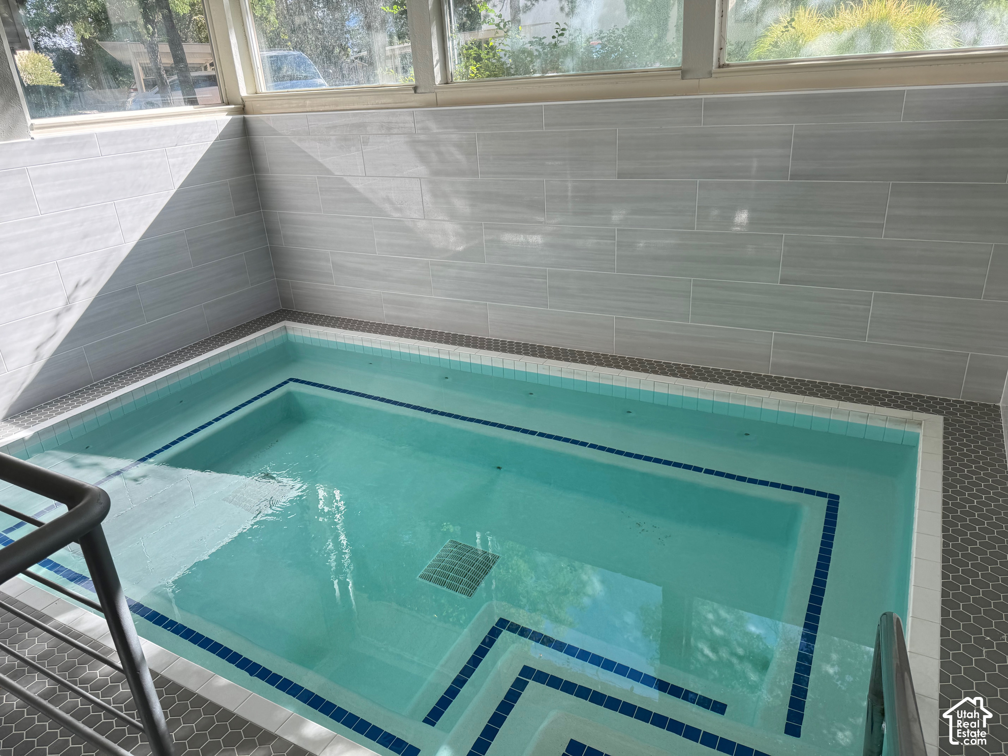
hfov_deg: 71.6
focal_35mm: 24
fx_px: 699
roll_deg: +3.4
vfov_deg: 56.8
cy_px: 378
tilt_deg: -23.3
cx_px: 504
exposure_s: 1/338
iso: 80
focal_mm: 6.76
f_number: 1.78
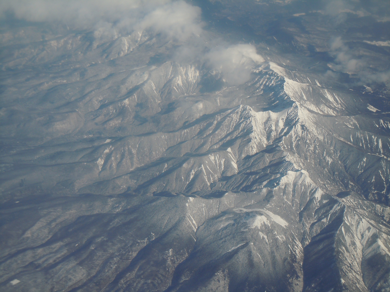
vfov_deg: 19.1
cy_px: 146
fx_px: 868
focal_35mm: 77
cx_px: 195
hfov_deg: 25.3
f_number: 4.3
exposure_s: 1/1000
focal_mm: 13.9
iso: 100
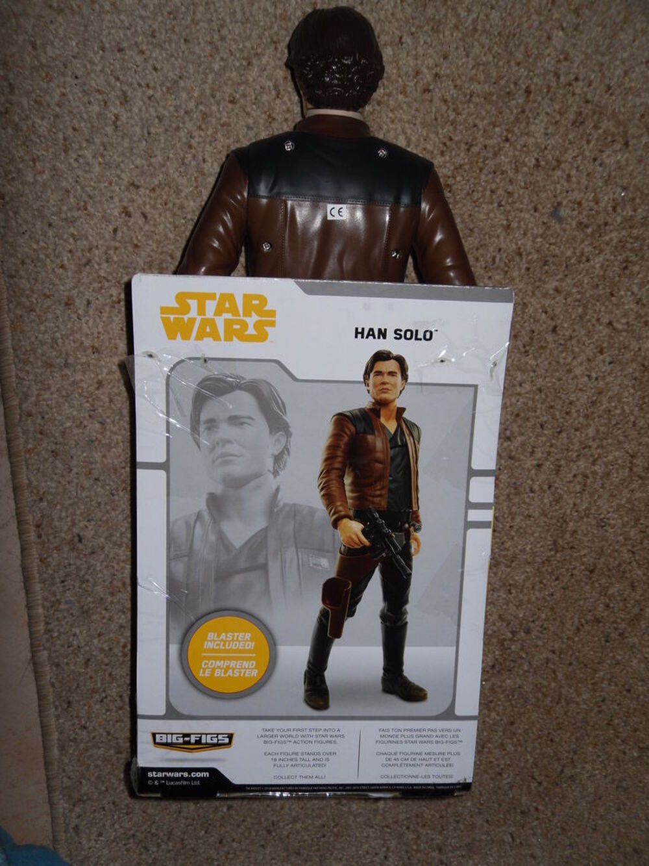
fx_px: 875
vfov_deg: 52.6
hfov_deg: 40.7
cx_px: 324
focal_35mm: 35
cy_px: 433
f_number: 3.5
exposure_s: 1/45
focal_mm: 6.3
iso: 80
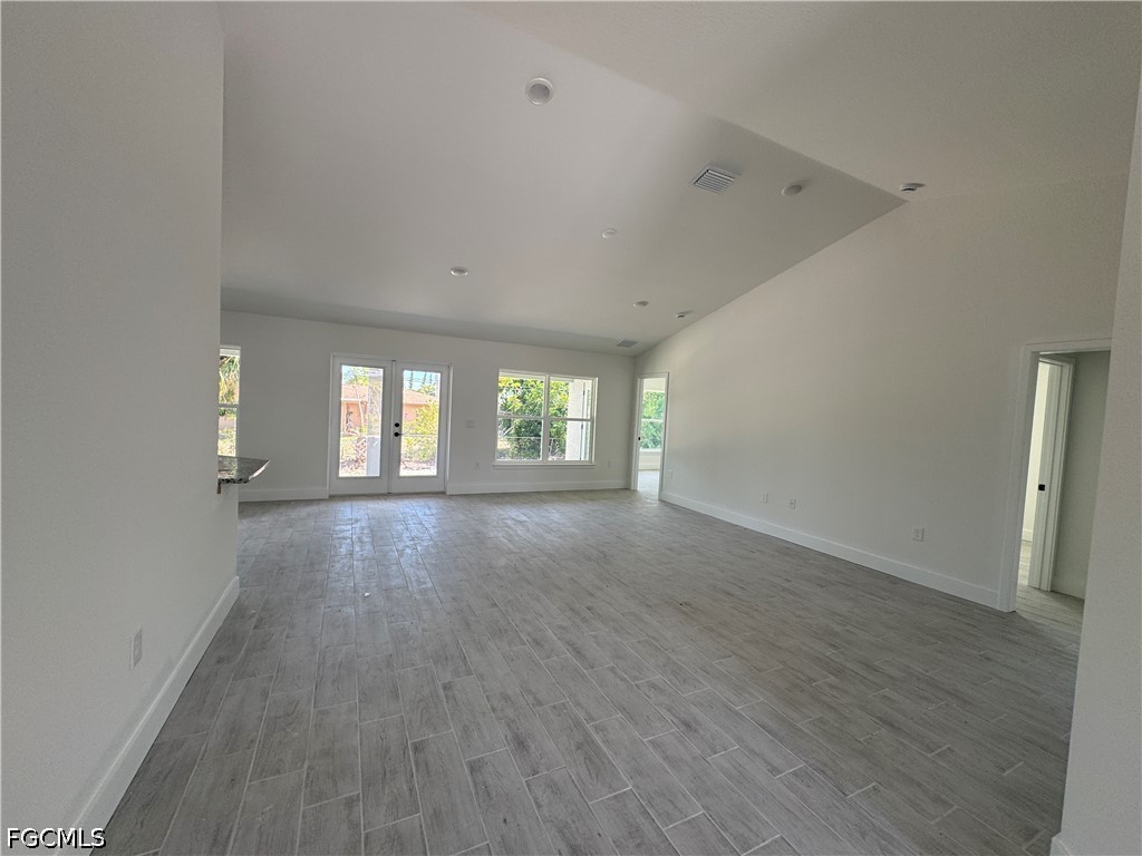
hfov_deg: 102.1
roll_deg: -3.1
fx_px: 462
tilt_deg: -2.2
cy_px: 428
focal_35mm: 14
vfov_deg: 85.7
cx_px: 571
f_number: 2.2
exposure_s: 1/117
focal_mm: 2.22
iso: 40
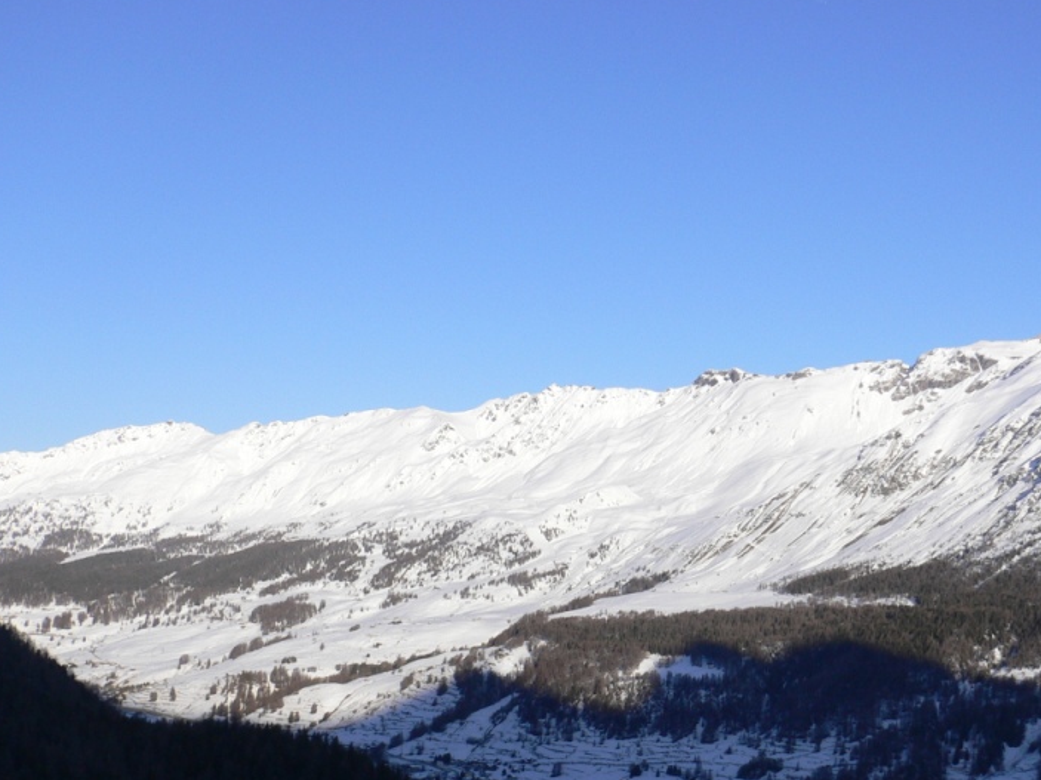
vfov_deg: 28.3
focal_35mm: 51
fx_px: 1533
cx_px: 690
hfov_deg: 37.1
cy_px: 546
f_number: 5.6
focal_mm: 5.8
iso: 80
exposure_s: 1/400
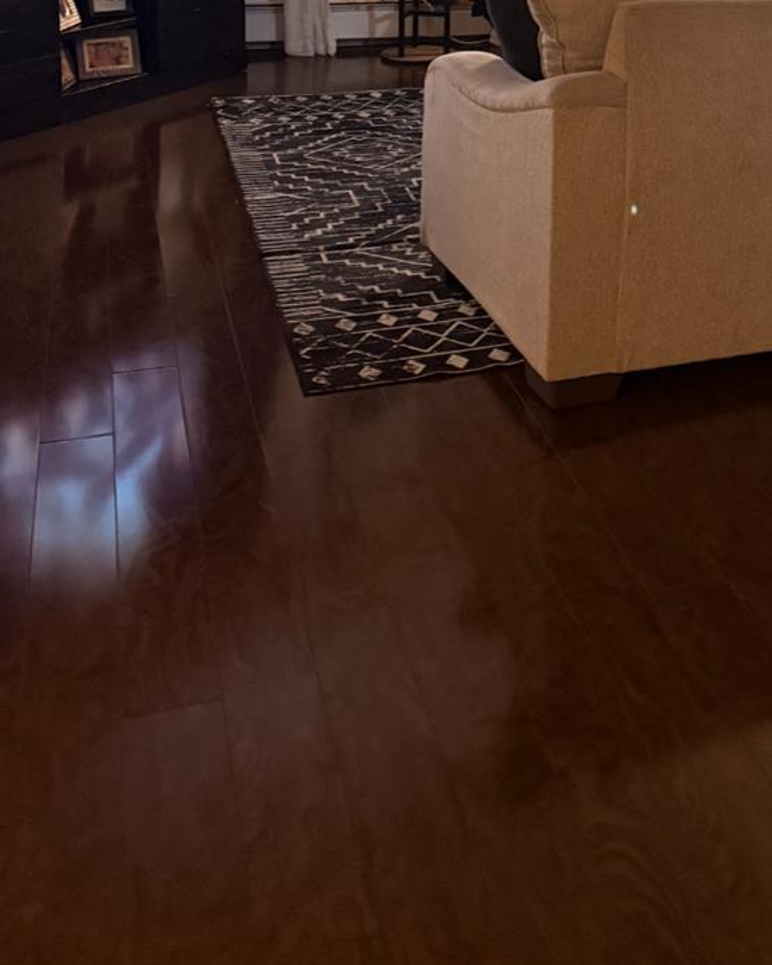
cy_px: -30
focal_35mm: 51
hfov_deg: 28.1
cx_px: 753
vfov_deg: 33.2
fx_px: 1457
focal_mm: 6.76
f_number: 1.78
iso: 1000
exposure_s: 1/30
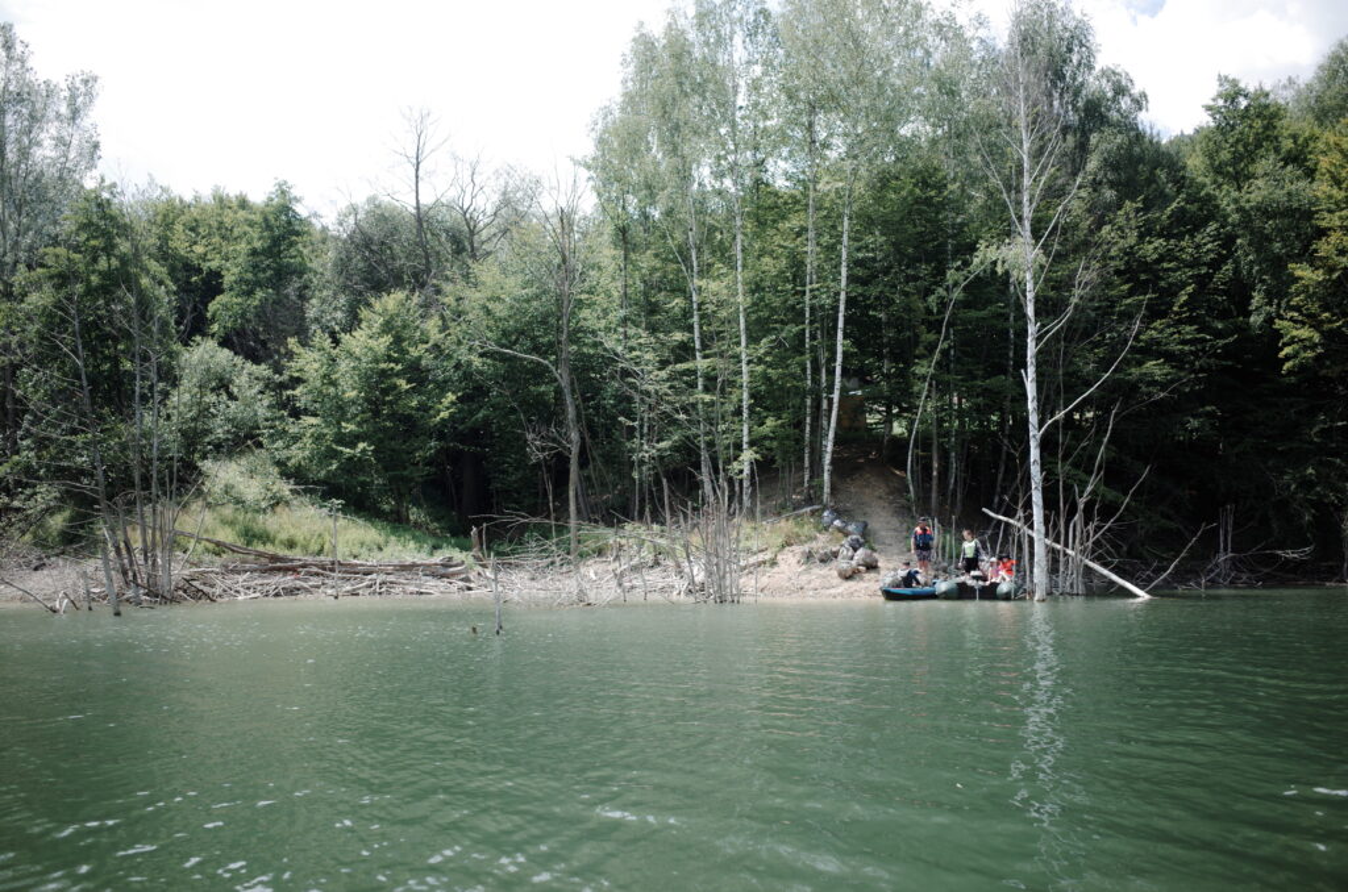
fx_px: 1046
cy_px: 446
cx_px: 674
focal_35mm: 28
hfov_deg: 65.6
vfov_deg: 46.2
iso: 100
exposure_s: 1/640
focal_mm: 18.3
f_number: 2.8
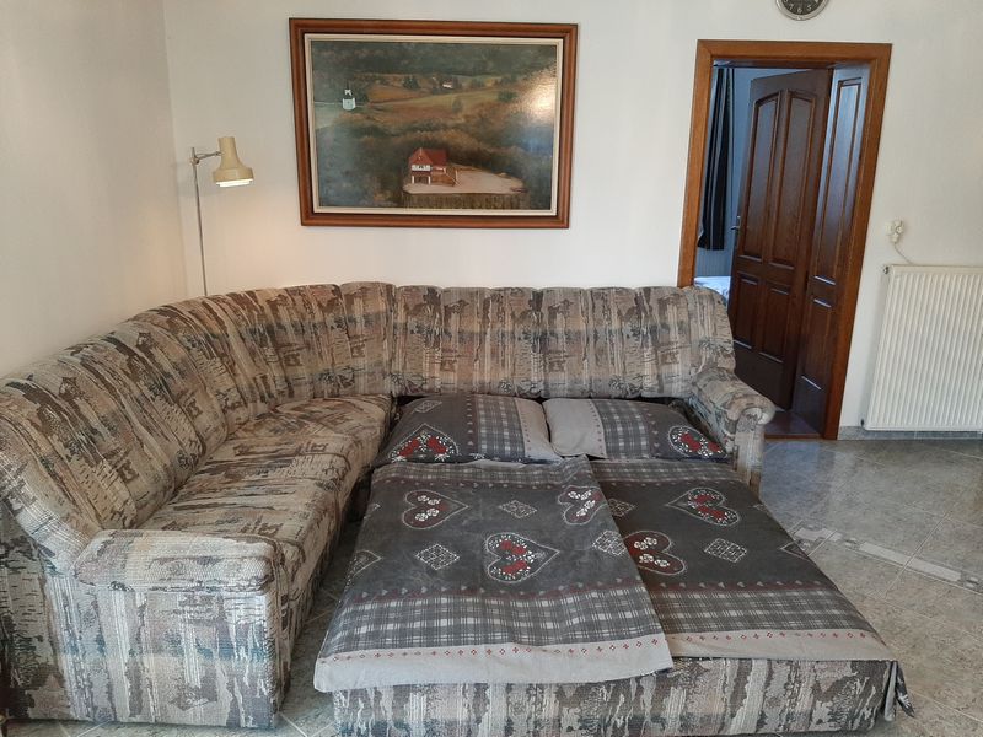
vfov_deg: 53.1
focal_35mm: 26
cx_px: 492
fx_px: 738
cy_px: 368
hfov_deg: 67.3
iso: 160
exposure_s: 1/50
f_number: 1.7
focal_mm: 3.93
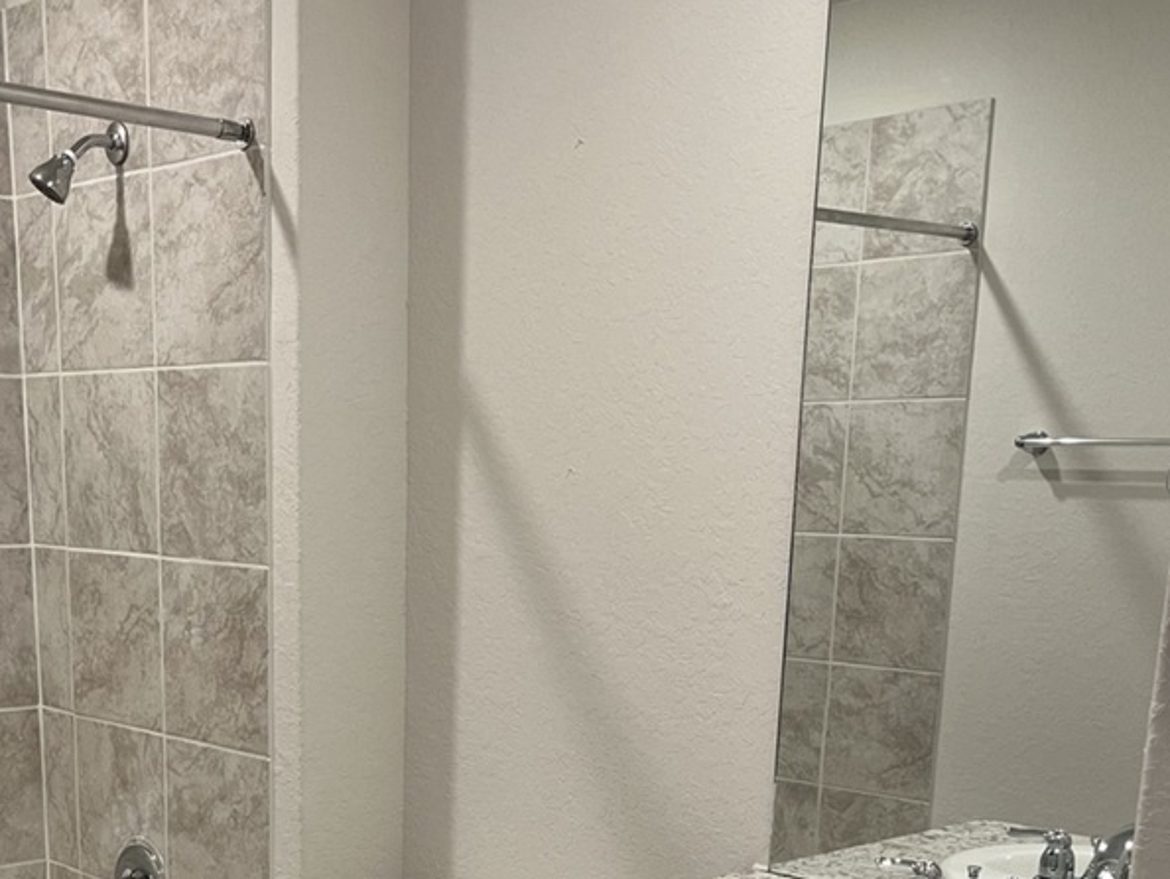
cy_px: 469
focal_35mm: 28
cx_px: 553
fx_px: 947
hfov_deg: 63.4
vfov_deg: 49.7
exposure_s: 1/60
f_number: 1.6
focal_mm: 5.1
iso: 80
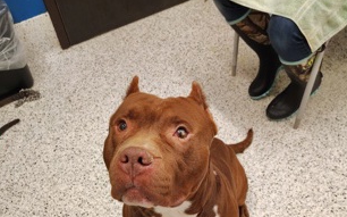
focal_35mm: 35
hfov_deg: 55.3
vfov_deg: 34.5
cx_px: 177
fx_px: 331
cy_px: 189
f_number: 1.8
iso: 666
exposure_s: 1/120
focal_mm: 5.56
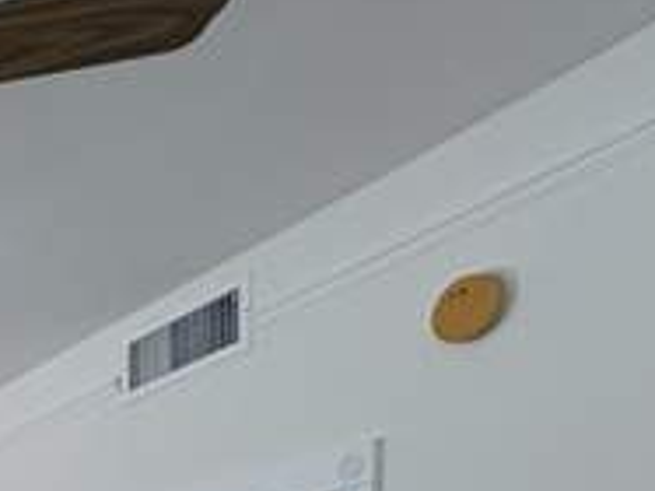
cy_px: 803
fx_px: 1135
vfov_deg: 19.9
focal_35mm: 60
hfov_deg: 19.2
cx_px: -648
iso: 40
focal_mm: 2.22
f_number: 2.2
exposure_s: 1/135
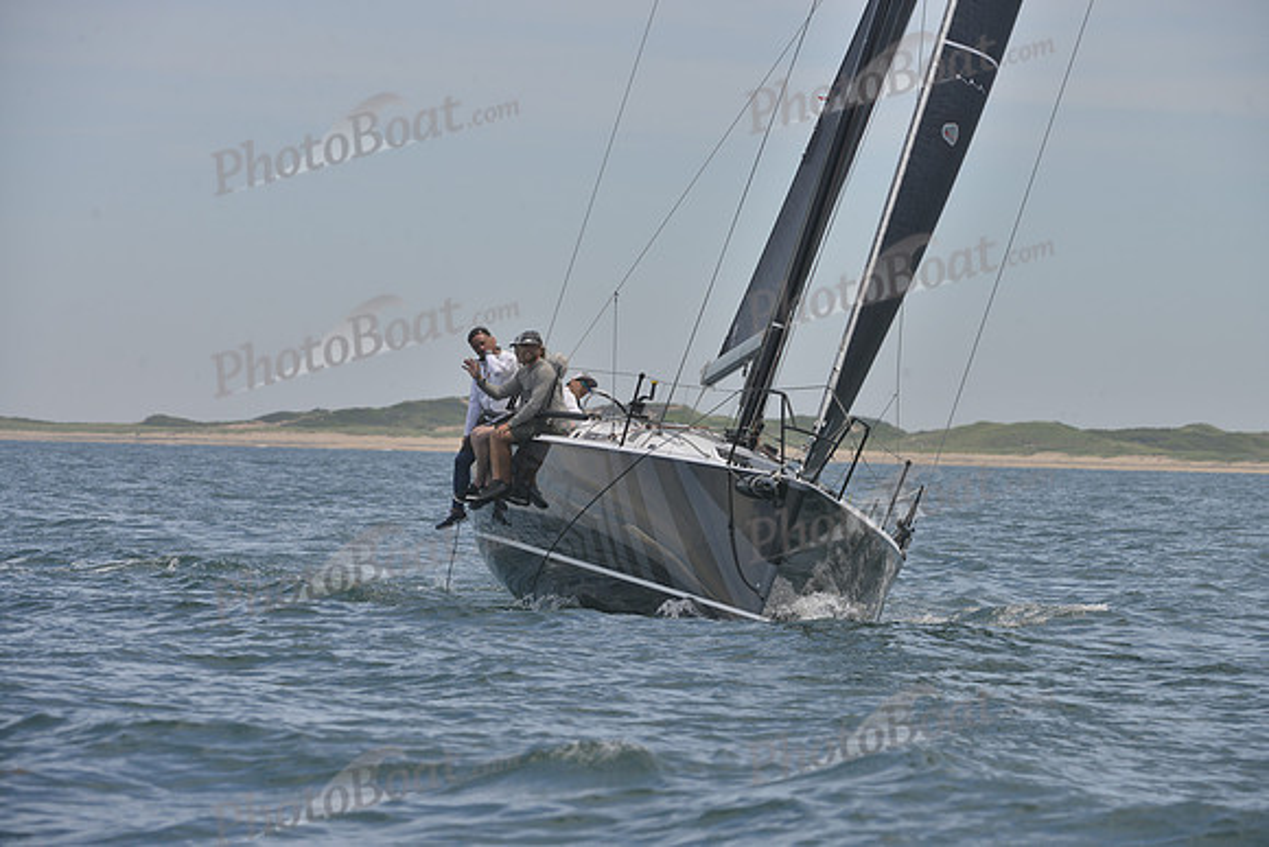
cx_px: 634
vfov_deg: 5.7
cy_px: 424
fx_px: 8462
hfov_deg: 8.6
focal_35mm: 240
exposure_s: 1/800
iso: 280
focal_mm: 240
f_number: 9
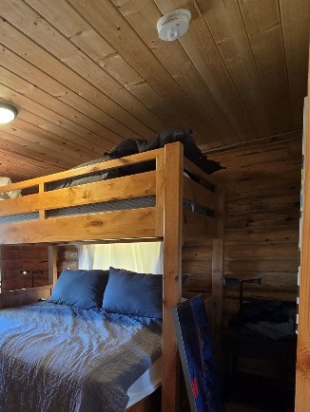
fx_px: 274
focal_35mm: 23
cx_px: 39
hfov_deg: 52.7
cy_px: 277
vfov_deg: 71.5
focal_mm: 2.2
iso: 250
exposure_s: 1/60
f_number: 2.2
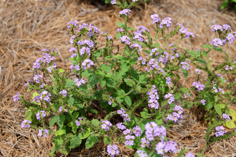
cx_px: 118
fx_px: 229
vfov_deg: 37.9
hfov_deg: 54.4
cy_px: 78
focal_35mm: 35
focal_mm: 23.3
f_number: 3.2
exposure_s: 1/4000
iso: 200
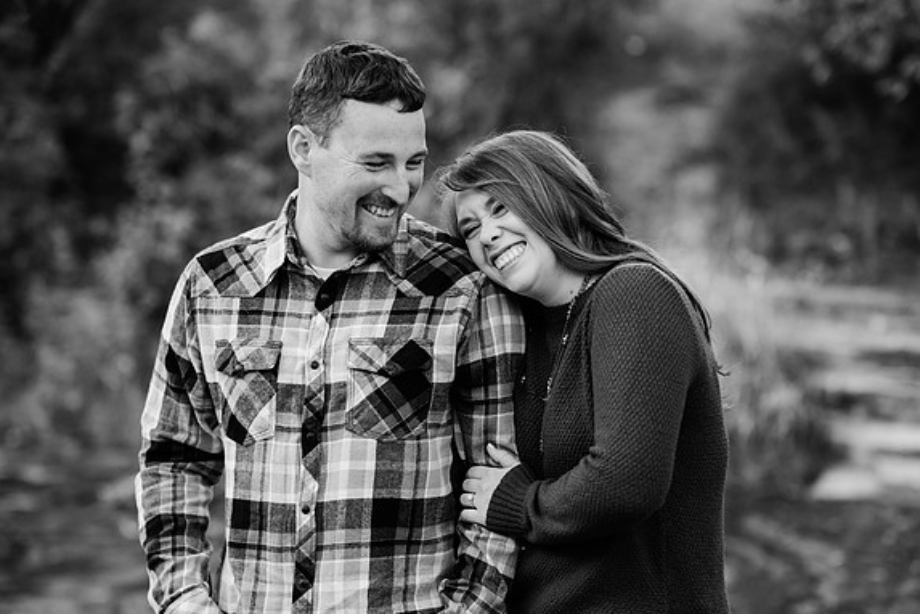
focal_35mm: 86
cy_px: 305
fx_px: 2198
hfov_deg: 23.6
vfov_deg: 15.9
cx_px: 464
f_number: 2.5
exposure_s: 1/200
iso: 500
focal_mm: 85
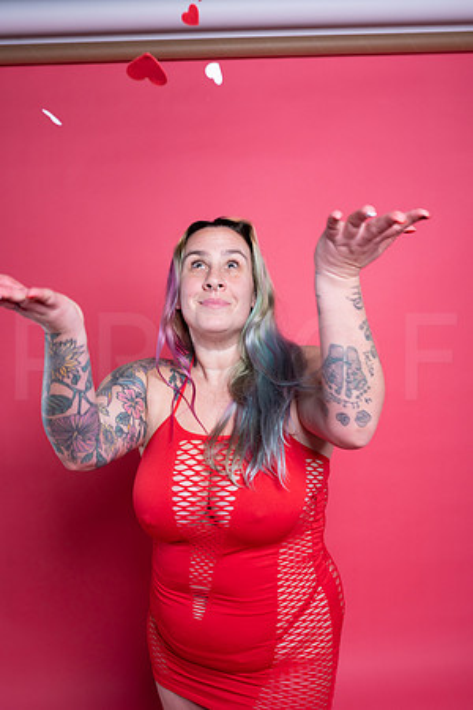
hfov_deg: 37.9
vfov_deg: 54.4
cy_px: 355
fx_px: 690
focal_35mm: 35
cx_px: 236
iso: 250
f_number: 5.6
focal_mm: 35
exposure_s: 1/400
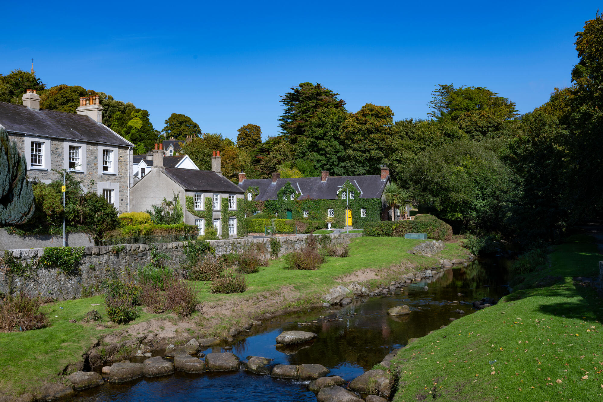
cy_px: 201
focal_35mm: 35
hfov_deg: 54.4
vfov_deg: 37.8
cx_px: 302
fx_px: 586
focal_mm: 35
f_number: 10
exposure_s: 1/125
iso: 72
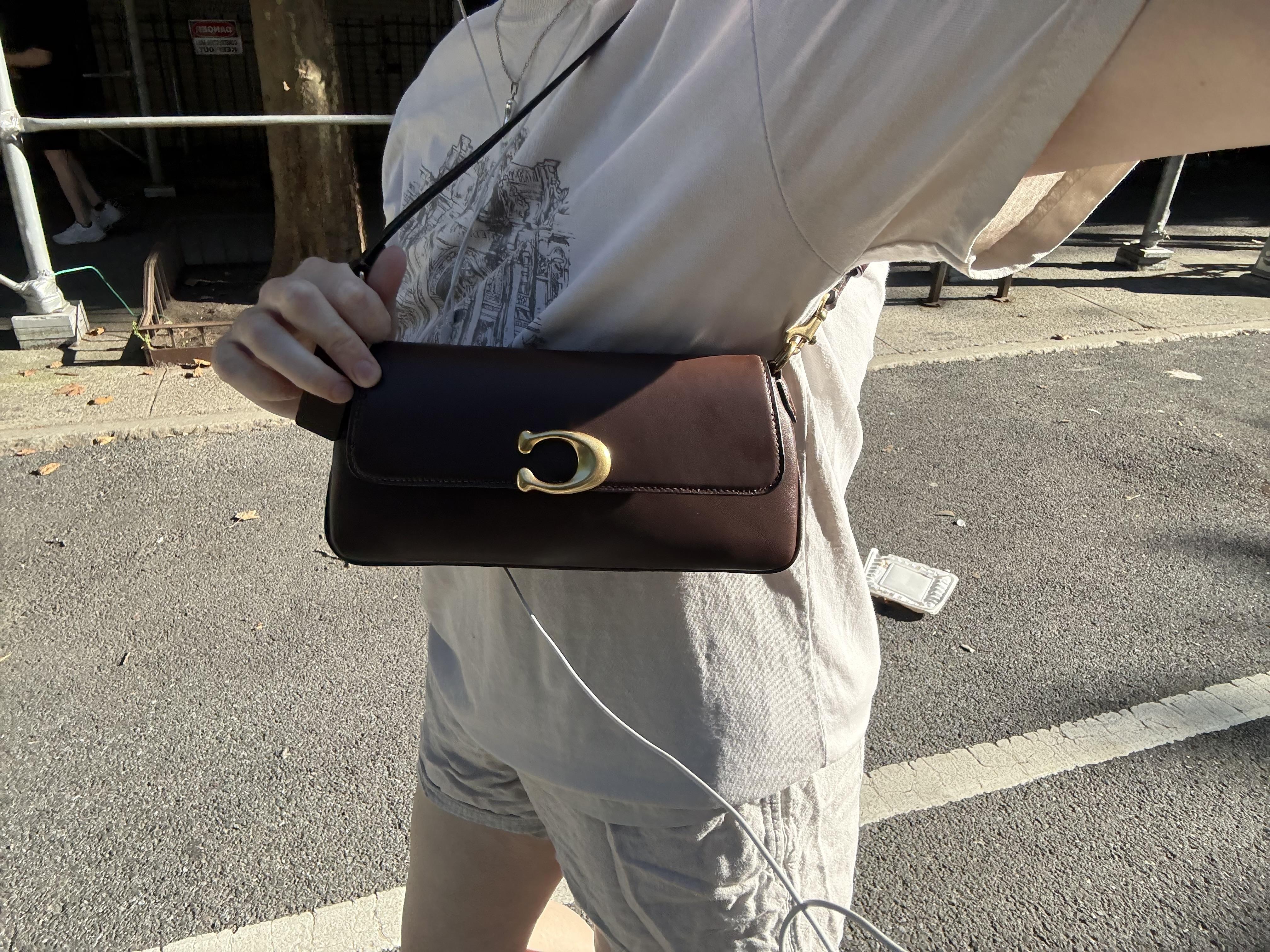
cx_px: 635
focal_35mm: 23
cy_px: 476
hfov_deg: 73.9
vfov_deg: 58.9
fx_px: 844
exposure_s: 1/541
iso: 32
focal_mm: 2.69
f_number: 1.9
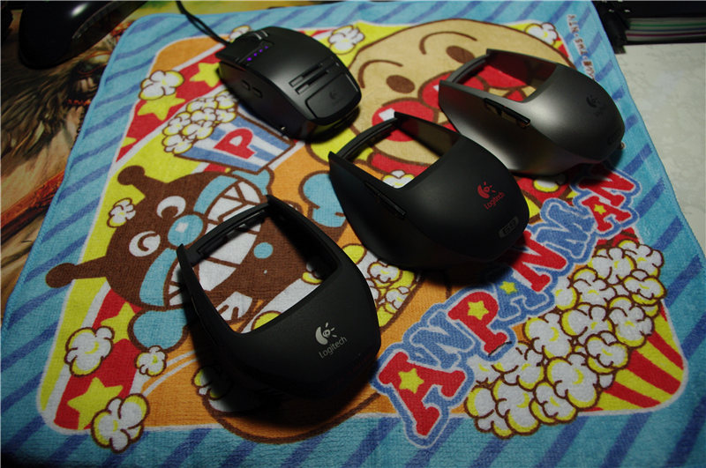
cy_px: 234
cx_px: 353
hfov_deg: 67.5
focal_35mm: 27
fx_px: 529
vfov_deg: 47.8
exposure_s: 1/50
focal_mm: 18
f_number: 5
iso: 800
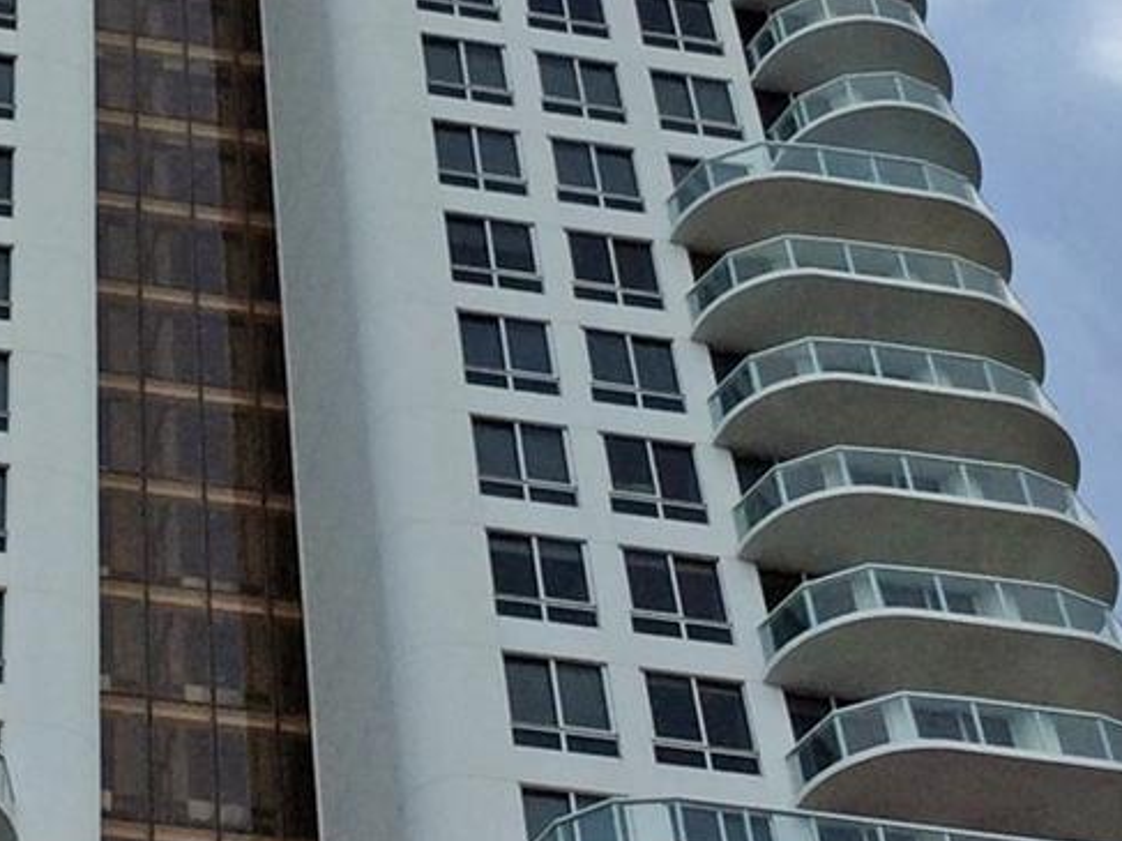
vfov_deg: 13.9
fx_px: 3403
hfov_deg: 18.6
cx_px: 247
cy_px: 30
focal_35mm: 105
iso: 32
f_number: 2.4
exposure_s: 1/1590
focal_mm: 3.3
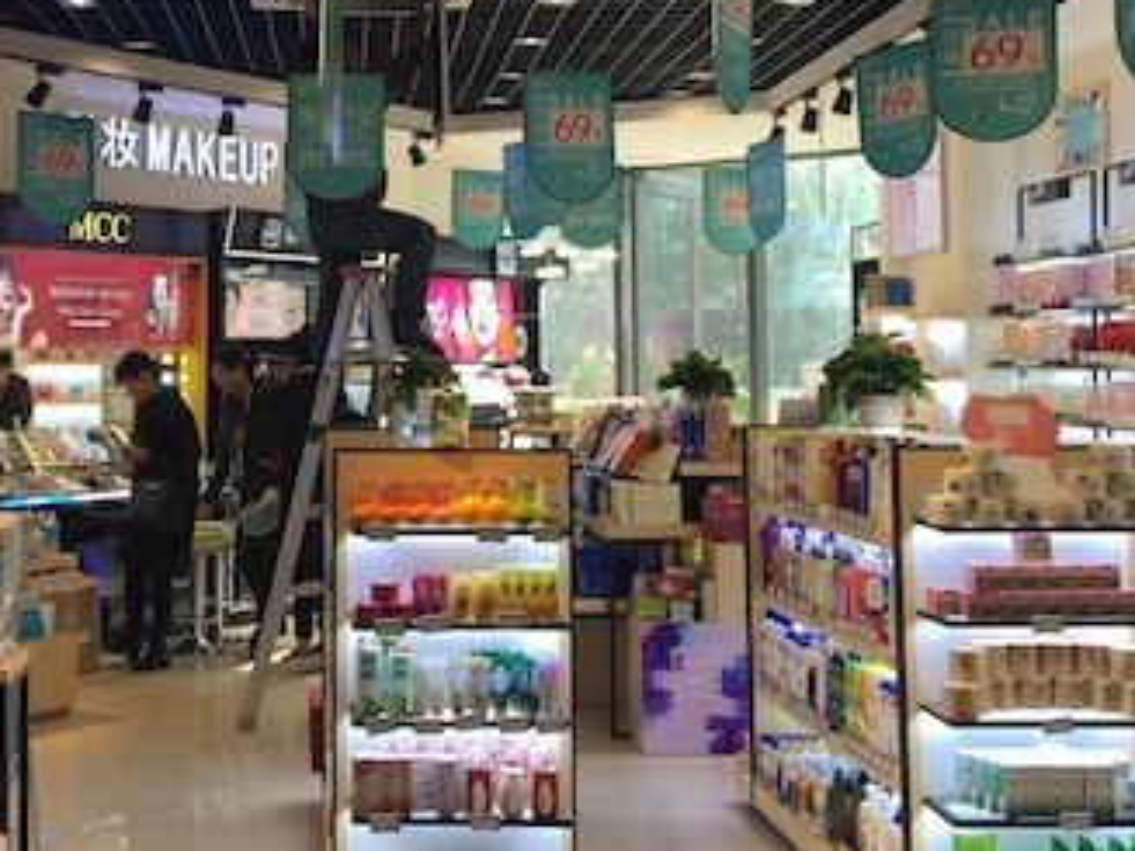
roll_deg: +0.8
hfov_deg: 33.9
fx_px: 1835
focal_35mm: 56
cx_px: 347
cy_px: 299
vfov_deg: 26.0
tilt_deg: +3.0
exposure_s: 1/100
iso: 32
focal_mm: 4.15
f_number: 2.2
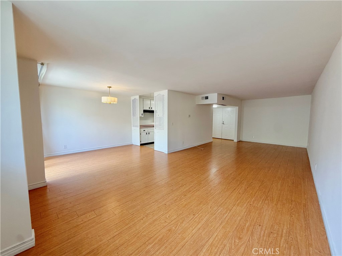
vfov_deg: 85.7
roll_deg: -0.2
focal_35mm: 14
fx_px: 138
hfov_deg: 102.1
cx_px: 171
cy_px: 128
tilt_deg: -4.4
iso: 160
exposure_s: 1/120
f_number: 2.2
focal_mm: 2.22
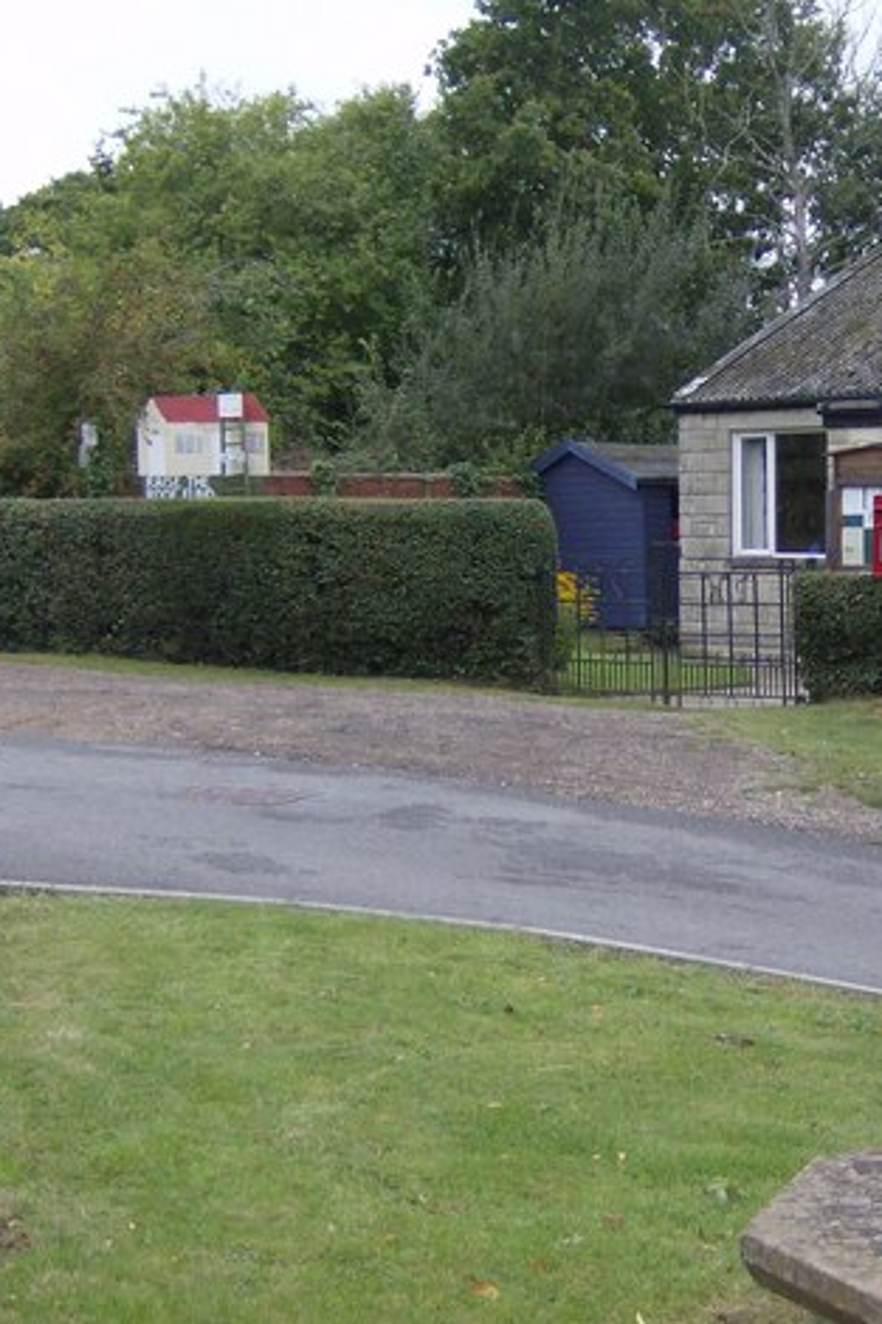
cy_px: 669
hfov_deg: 20.5
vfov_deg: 31.0
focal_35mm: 65
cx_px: 772
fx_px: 2390
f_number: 3.1
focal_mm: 7.7
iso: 100
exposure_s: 1/165
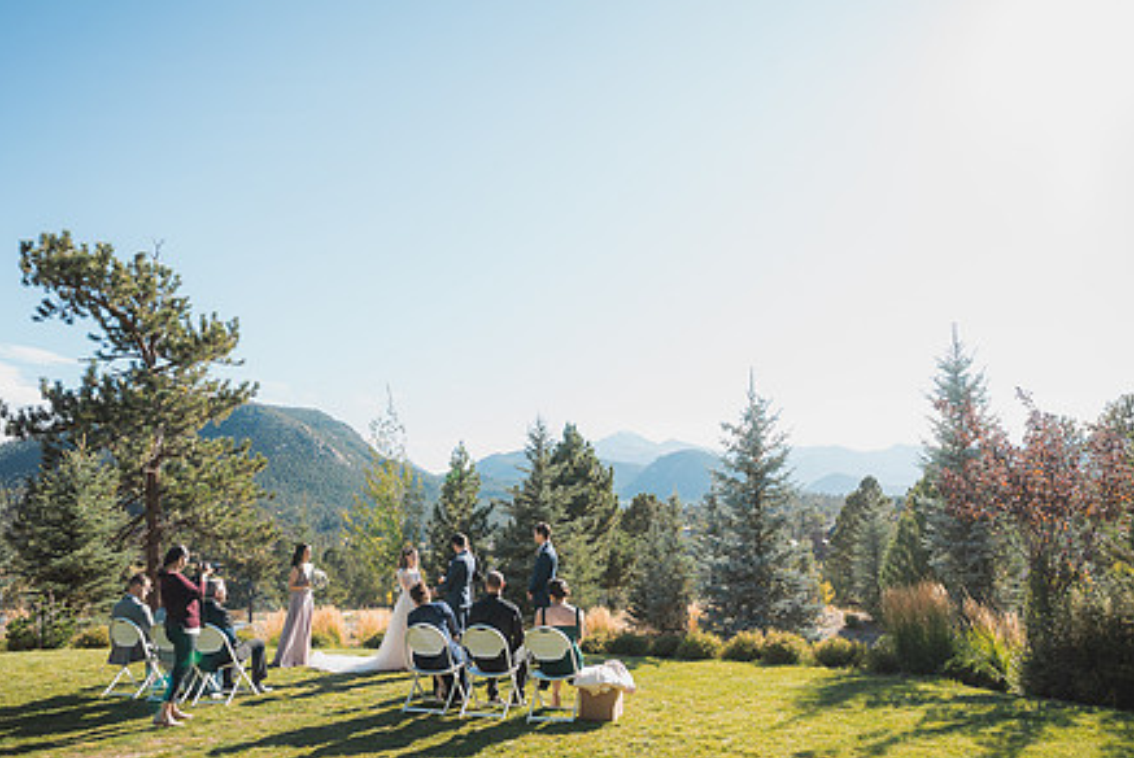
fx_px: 756
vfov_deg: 53.2
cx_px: 561
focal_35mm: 24
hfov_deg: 73.7
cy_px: 404
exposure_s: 1/640
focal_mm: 18
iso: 200
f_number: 2.8
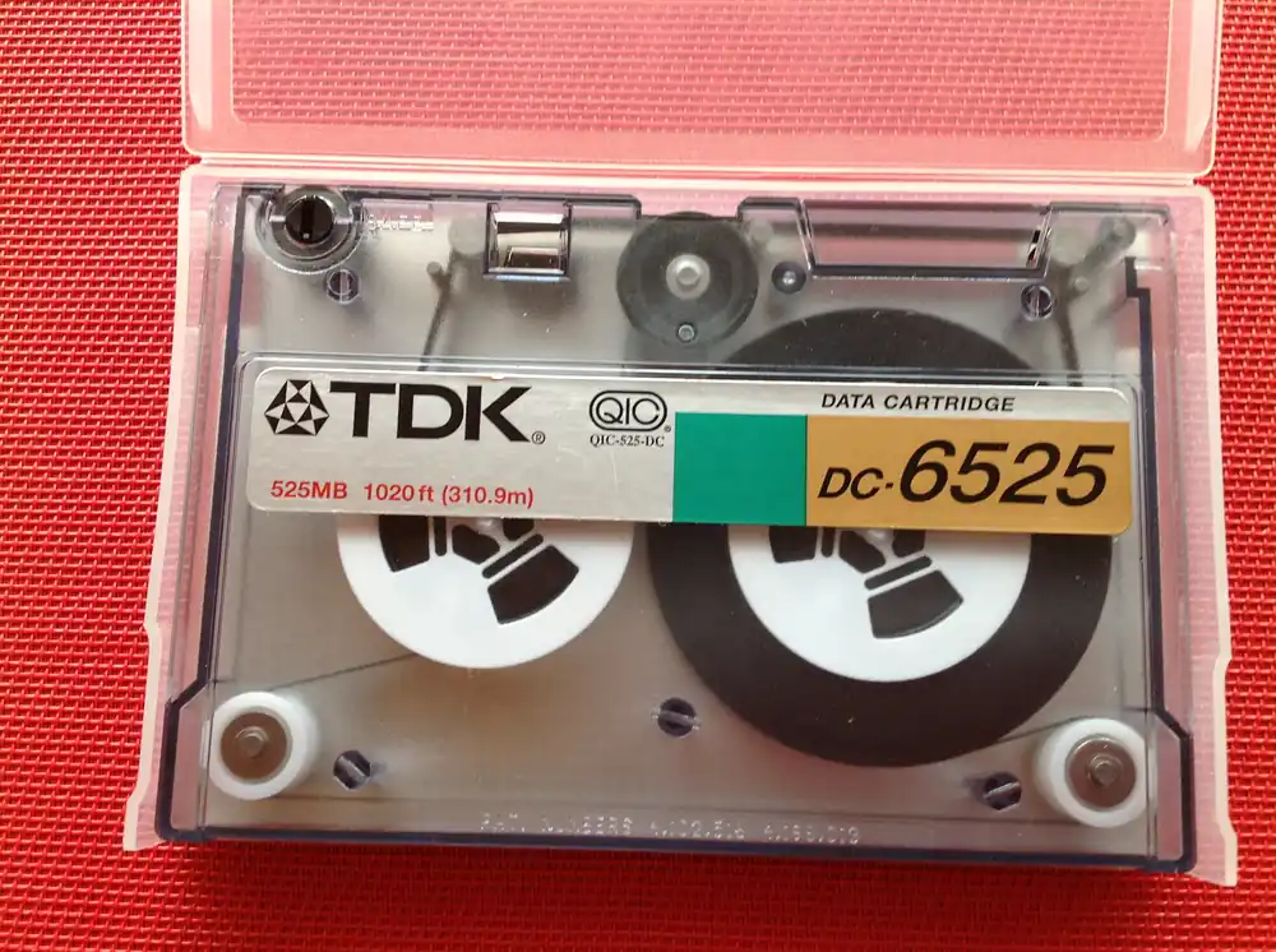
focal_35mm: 35
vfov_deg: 40.6
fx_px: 1288
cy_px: 476
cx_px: 638
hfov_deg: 52.7
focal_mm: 4.28
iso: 64
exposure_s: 1/30
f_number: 2.4
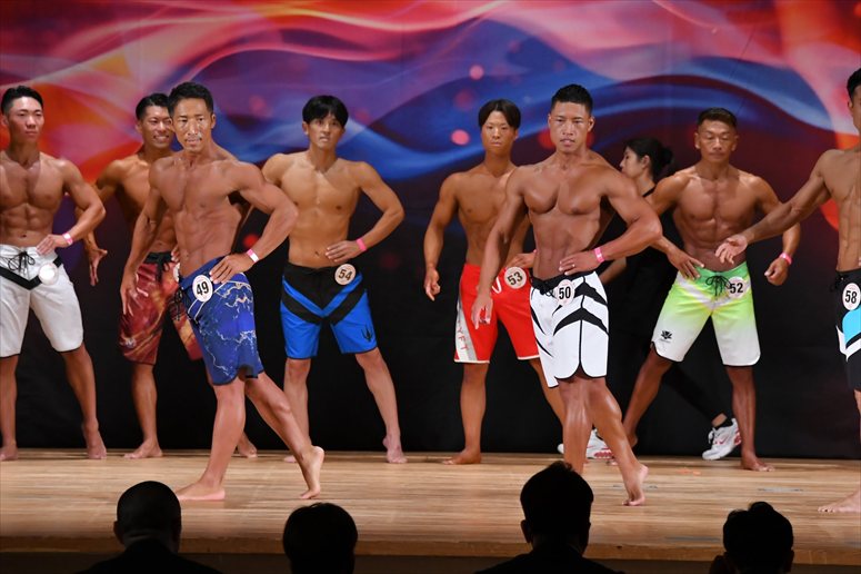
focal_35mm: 217
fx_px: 5187
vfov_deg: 6.3
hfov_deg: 9.5
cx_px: 430
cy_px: 287
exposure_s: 1/400
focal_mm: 145
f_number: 5.6
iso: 3200
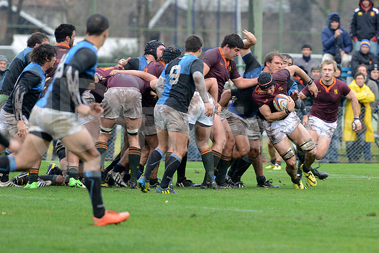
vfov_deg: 5.1
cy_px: 126
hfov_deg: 7.6
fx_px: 2843
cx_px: 190
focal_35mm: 270
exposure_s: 1/500
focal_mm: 270
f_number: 4
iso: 1250
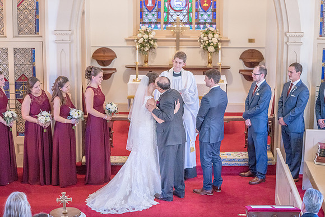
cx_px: 168
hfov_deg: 22.6
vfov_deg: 15.2
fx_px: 814
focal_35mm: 90
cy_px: 113
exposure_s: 1/250
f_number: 2.8
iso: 2000
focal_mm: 81
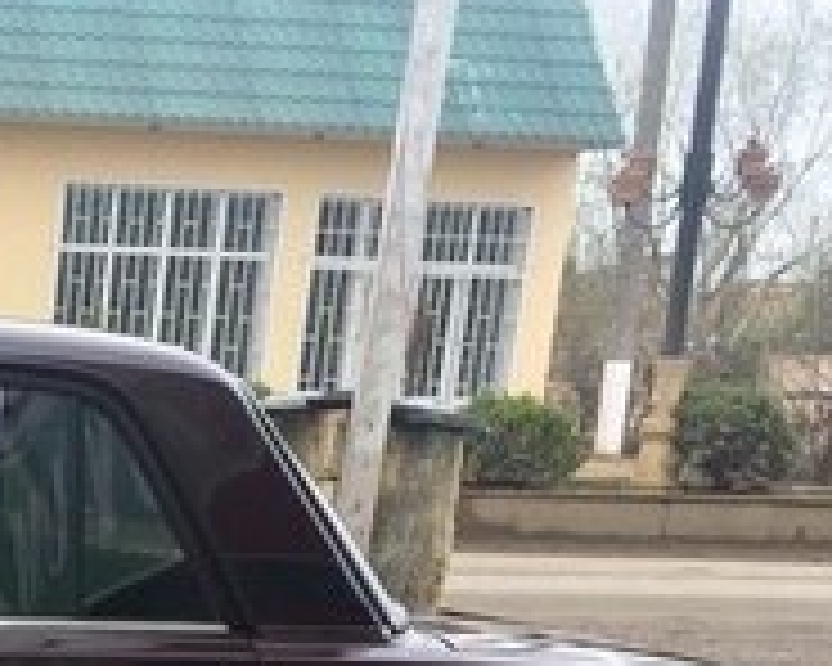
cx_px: -387
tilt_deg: -14.2
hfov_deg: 17.3
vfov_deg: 14.3
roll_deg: -3.0
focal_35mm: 101
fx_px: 2487
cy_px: 979
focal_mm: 4.15
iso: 32
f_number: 2.2
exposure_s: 1/167
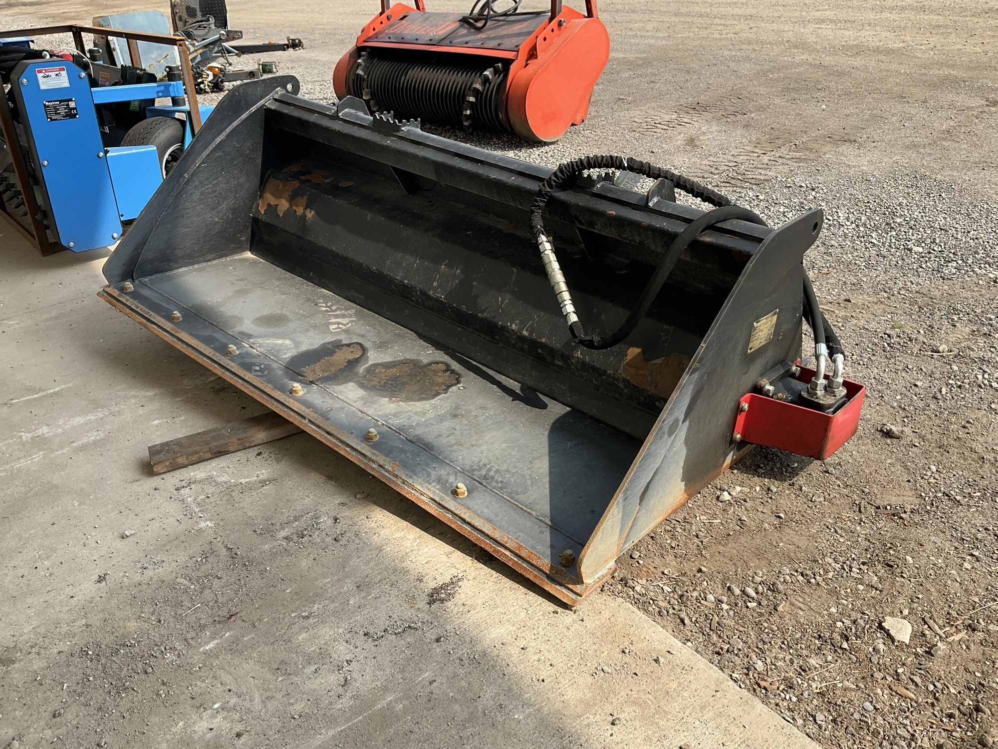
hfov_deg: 61.7
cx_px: 499
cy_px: 374
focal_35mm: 29
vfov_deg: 48.2
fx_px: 836
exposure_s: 1/674
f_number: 1.8
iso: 25
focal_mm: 3
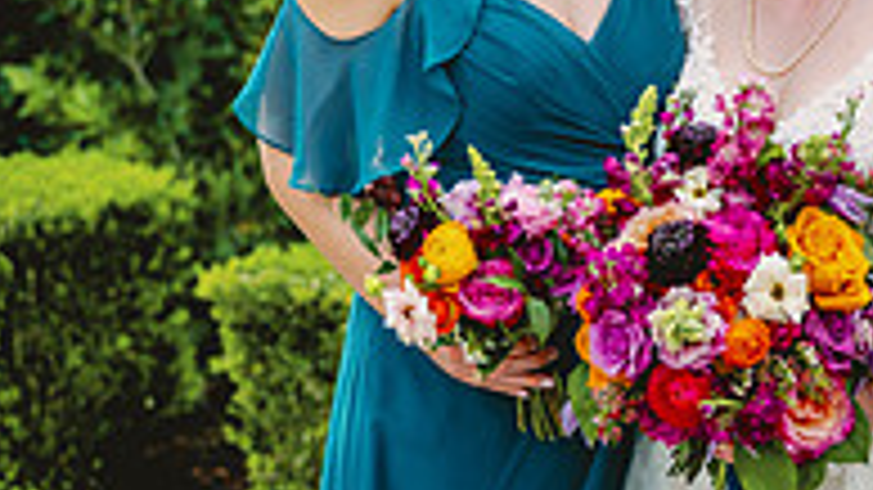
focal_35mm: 148
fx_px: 3425
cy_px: 220
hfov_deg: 14.5
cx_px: 652
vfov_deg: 8.2
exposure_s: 1/250
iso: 50
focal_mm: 61
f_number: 2.8
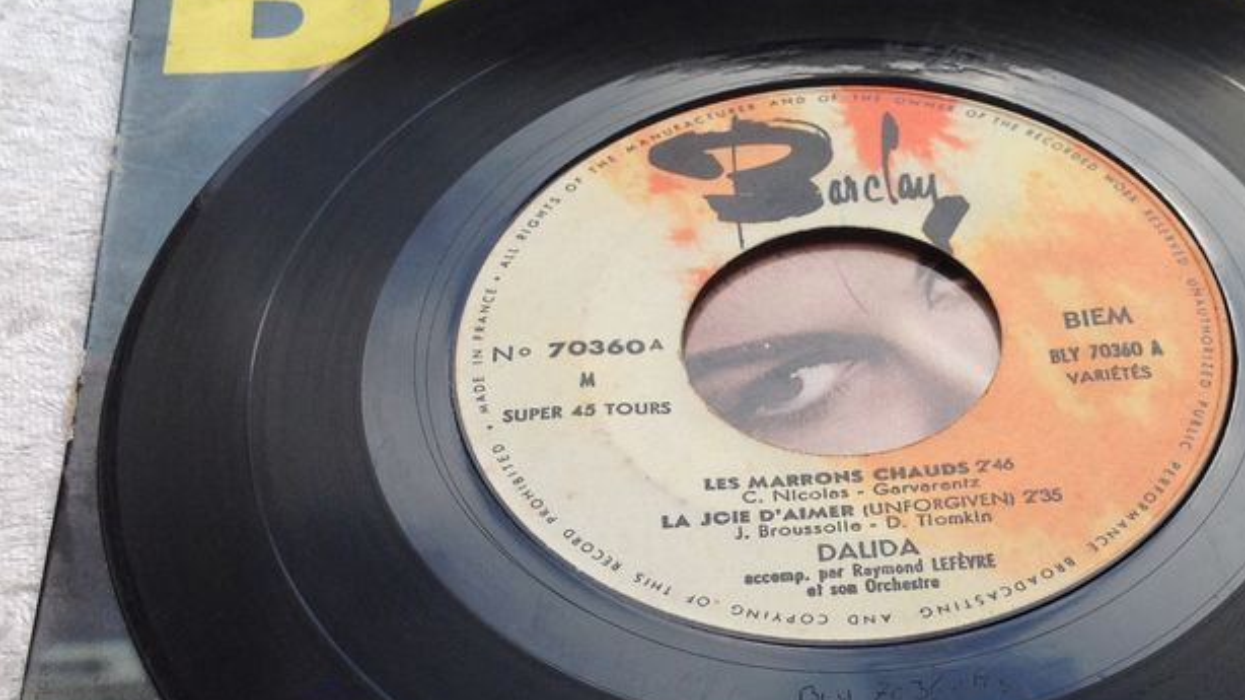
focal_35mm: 62
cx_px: 813
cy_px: 506
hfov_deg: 33.6
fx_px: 2046
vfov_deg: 19.3
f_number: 2.4
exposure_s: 1/120
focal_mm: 4.28
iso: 50
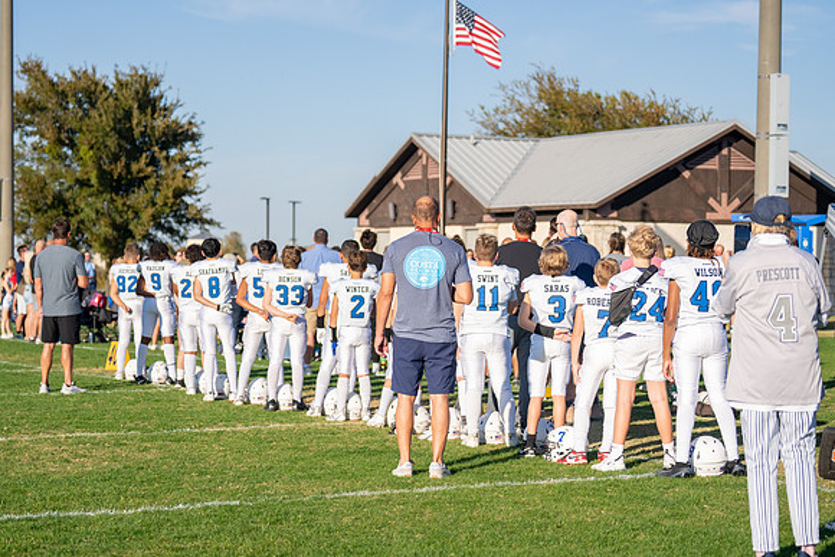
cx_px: 381
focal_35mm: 82
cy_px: 322
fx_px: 1912
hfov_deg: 24.6
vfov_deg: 16.6
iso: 320
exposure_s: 1/5000
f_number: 2.8
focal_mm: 70
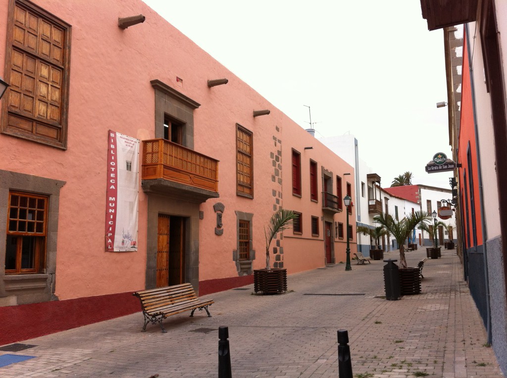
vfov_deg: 40.6
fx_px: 512
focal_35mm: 35
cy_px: 189
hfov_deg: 52.7
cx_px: 254
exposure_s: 1/339
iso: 80
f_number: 2.8
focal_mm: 3.85
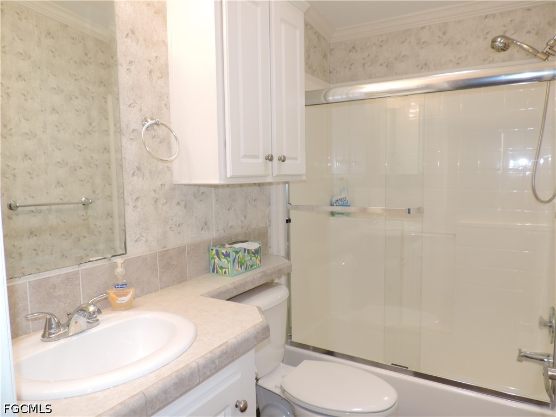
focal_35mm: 24
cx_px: 278
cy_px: 208
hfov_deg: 71.6
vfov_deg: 56.8
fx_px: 385
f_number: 3
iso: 200
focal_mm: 4.3
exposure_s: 1/30
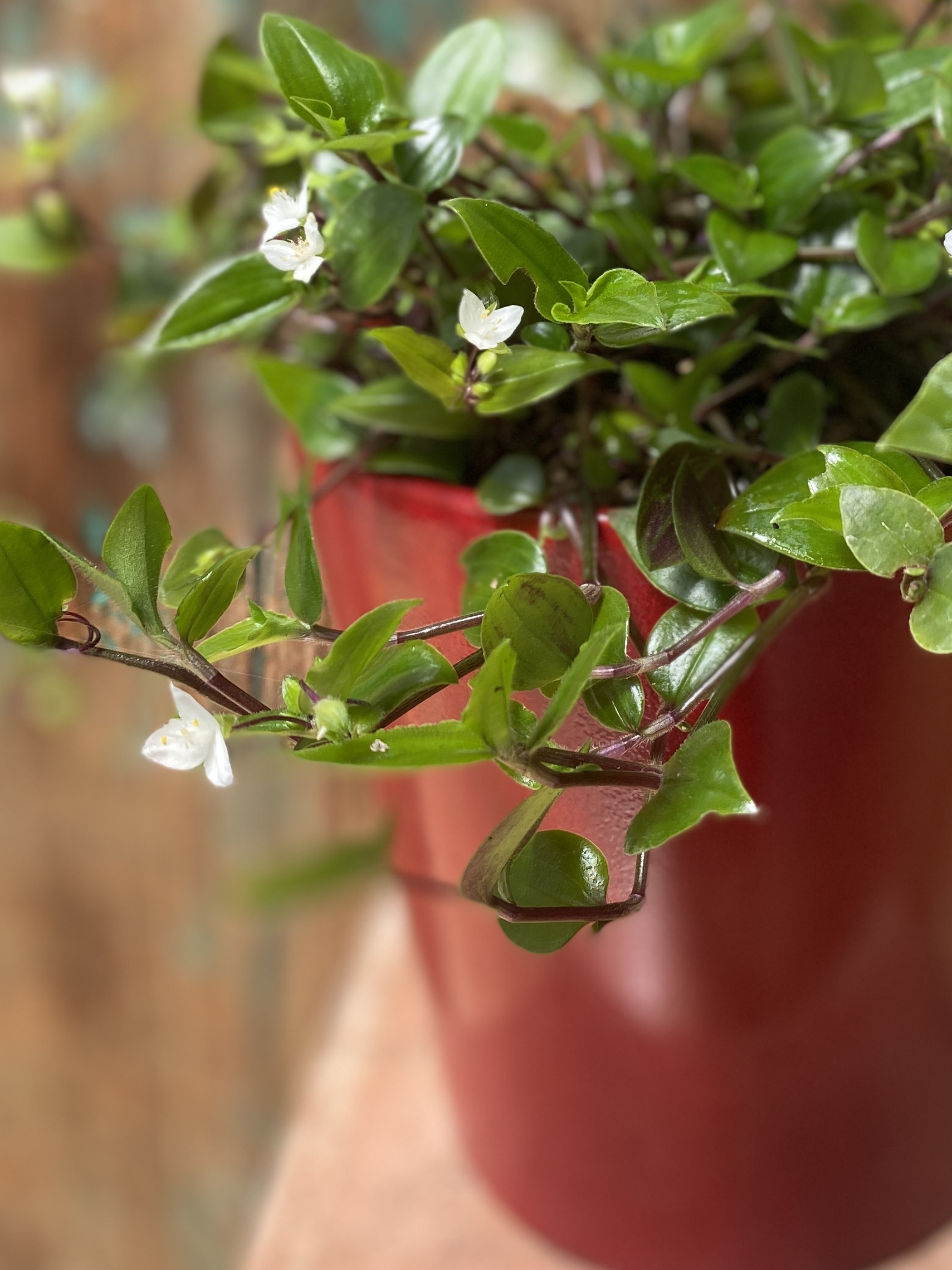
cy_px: 249
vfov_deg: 39.6
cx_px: 704
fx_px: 1687
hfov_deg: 31.0
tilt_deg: -11.1
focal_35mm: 46
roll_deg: +0.4
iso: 32
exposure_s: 1/524
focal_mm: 4.25
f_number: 1.8
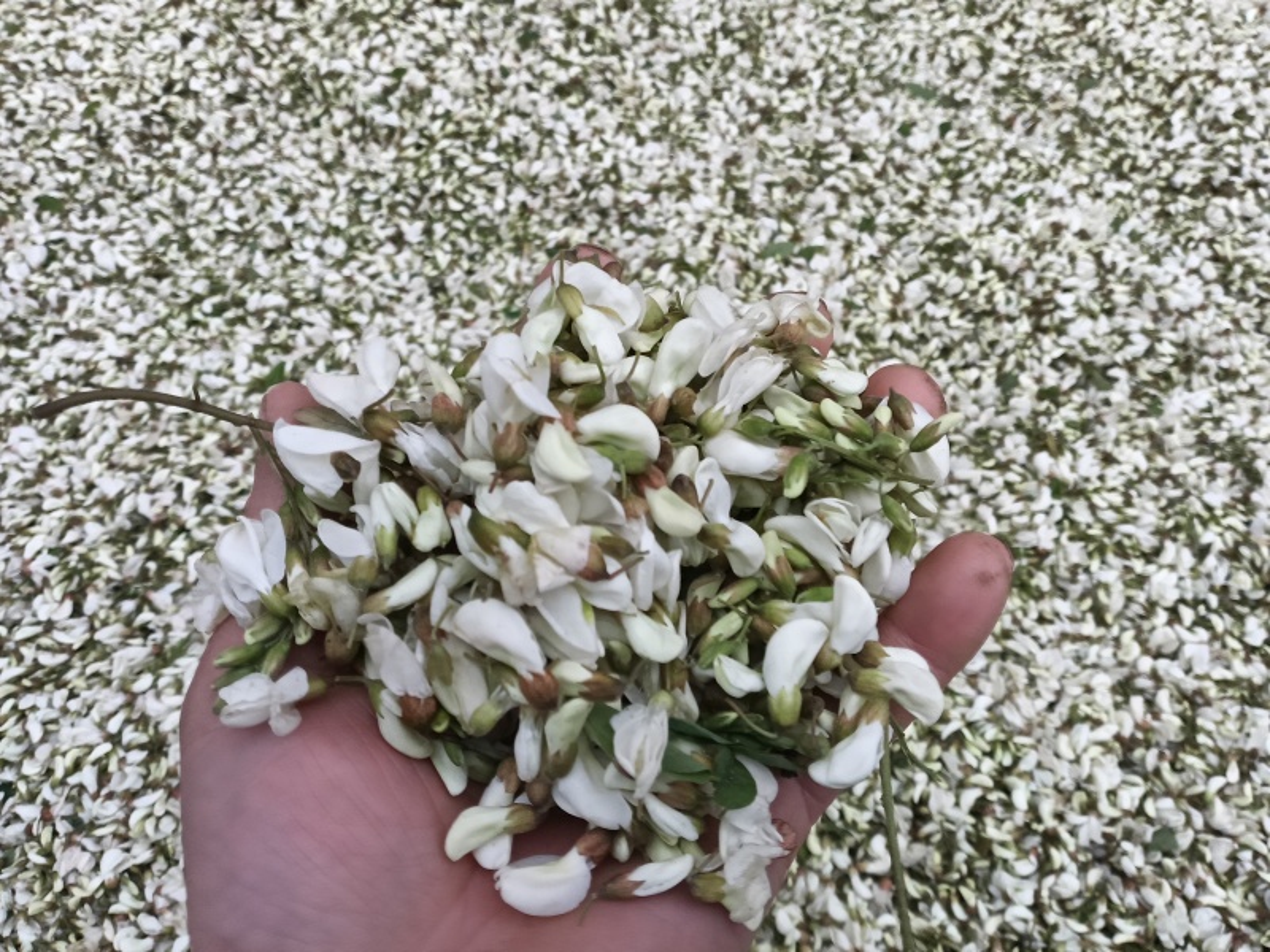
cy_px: 476
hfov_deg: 65.3
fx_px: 991
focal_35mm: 27
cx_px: 635
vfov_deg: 51.4
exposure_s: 1/50
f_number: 1.8
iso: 250
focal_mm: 3.61
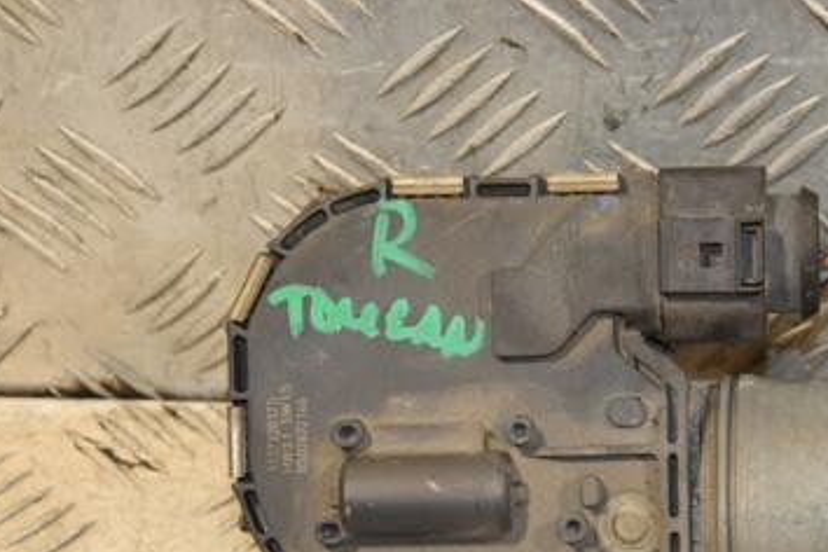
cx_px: 575
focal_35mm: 178
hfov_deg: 11.5
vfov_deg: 7.7
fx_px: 4094
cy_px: 391
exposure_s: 1/125
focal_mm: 70
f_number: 5.3
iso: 800
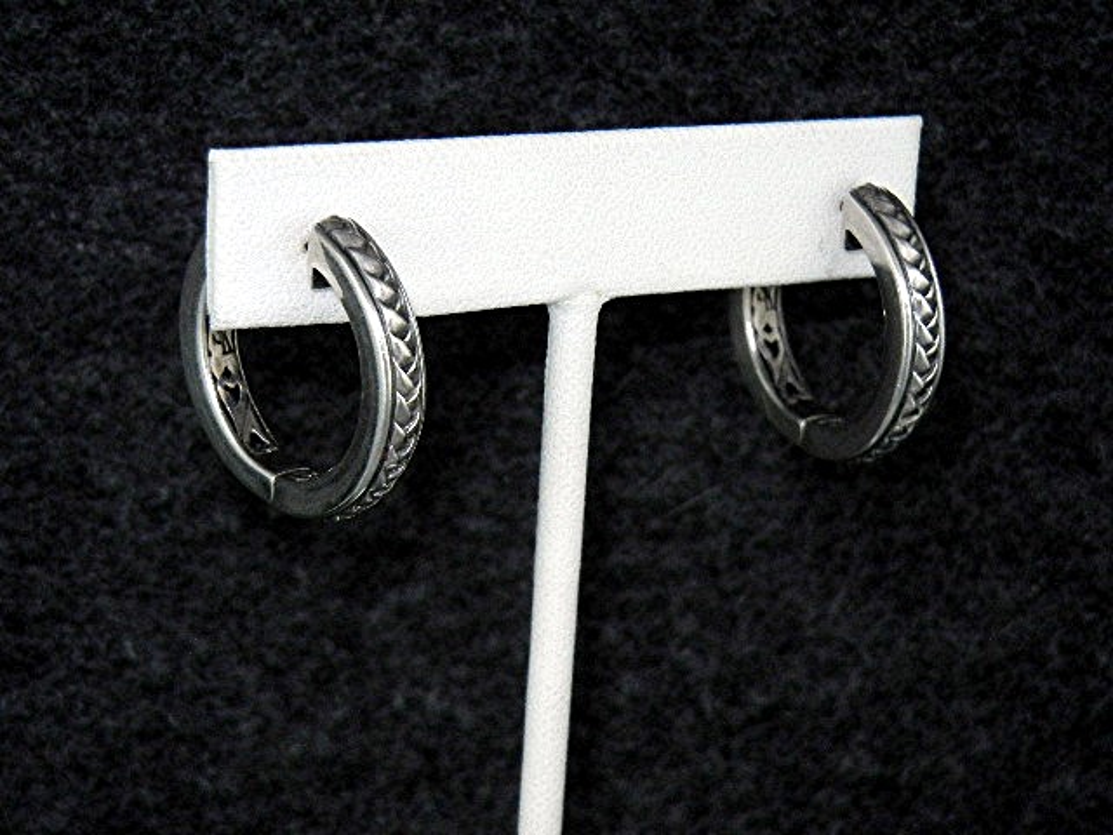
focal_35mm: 77
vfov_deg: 19.1
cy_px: 418
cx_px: 556
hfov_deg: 25.3
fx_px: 2476
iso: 800
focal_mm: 13.9
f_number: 8.6
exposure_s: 1/30
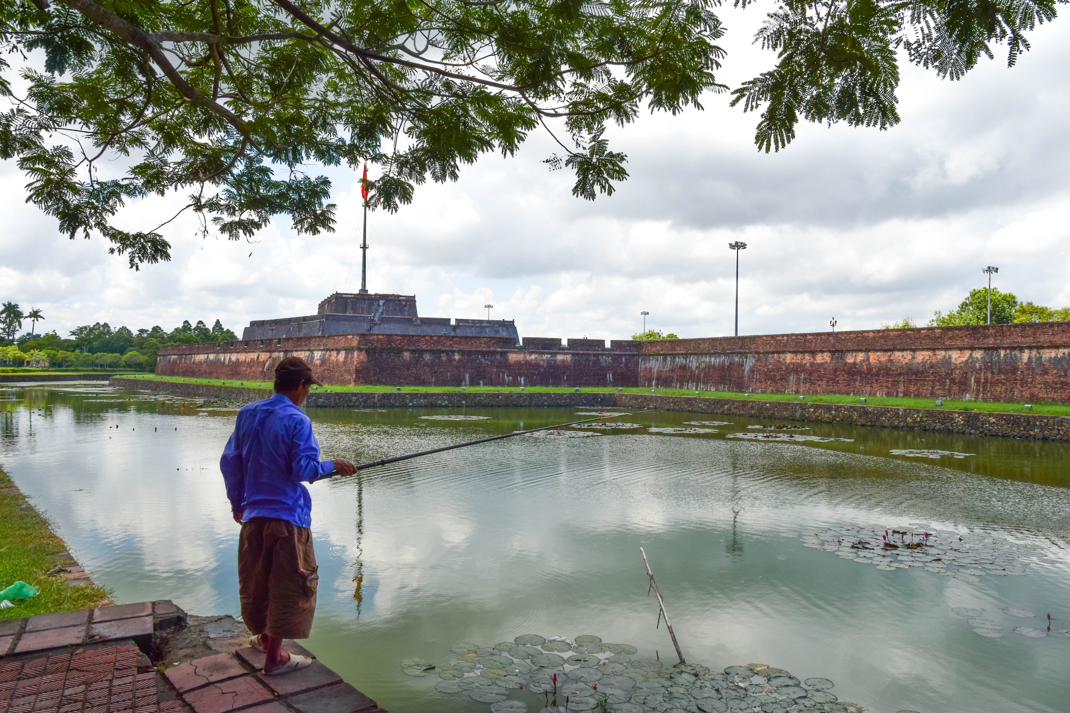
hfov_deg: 73.7
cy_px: 356
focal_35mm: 24
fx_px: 713
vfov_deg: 53.1
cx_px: 535
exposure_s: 1/500
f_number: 11
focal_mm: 16
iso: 320
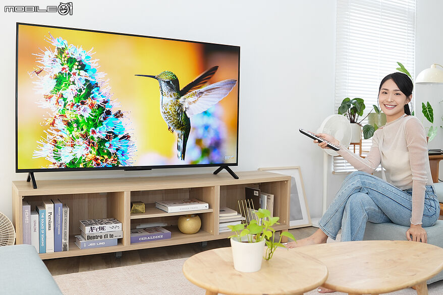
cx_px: 222
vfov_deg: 36.9
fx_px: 443
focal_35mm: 36
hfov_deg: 53.1
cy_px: 148
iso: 500
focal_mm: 24
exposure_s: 1/160
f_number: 2.8
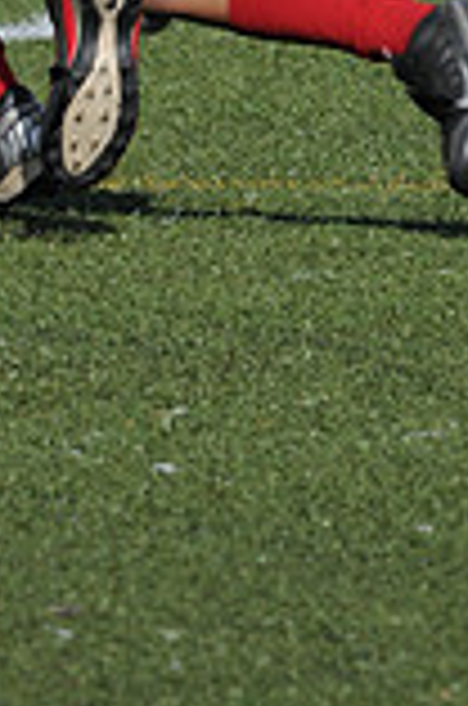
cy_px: -508
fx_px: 32570
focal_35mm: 1663
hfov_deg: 0.8
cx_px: -385
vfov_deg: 1.2
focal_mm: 300
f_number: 11
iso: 200
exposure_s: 1/500
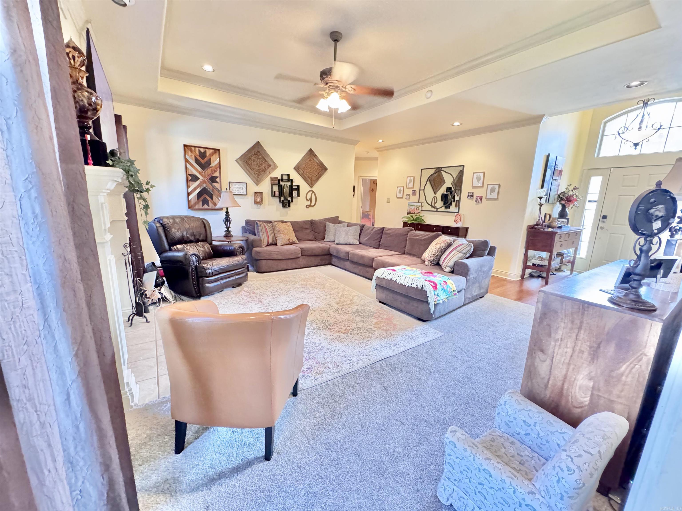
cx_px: 341
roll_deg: -2.8
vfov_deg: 85.7
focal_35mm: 14
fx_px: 276
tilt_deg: -12.0
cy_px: 256
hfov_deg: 102.1
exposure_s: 1/40
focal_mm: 2.22
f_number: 2.2
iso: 1000
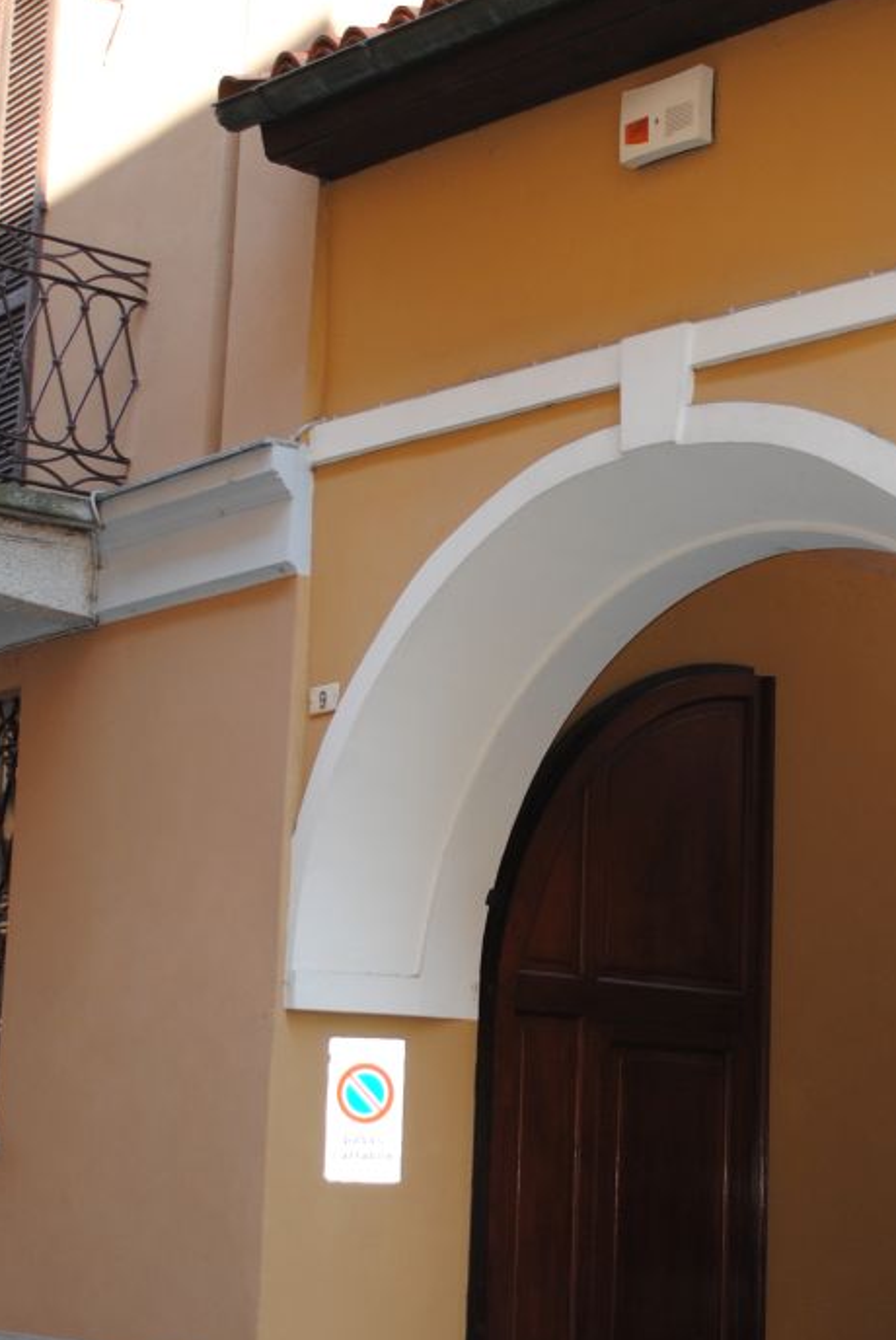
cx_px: 700
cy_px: 767
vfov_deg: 30.0
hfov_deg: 20.2
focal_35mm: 67
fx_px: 2496
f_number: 4
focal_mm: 24
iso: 140
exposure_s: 1/125
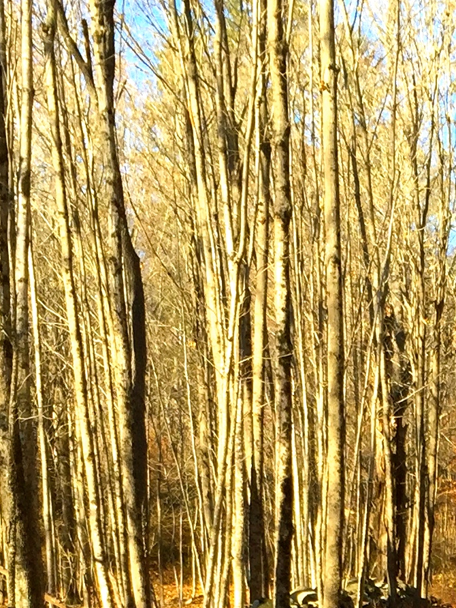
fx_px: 1861
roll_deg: +0.0
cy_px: 848
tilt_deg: -7.5
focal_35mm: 106
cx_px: 532
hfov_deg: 13.6
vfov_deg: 17.1
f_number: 2.2
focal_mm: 4.15
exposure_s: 1/416
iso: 32
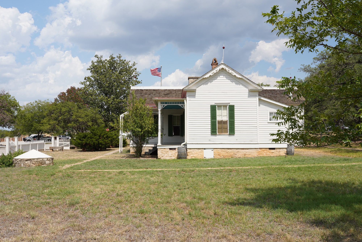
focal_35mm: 34
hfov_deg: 55.8
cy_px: 121
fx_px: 342
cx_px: 181
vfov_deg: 38.9
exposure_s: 1/100
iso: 100
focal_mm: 34
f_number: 14
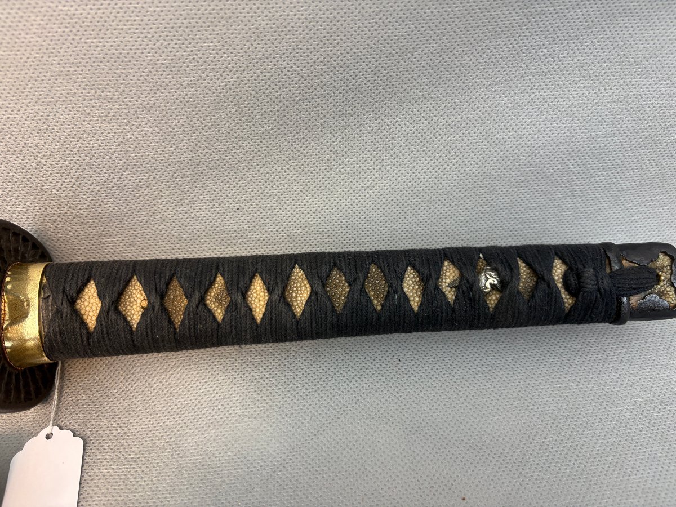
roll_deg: +2.4
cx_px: 338
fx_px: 508
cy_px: 254
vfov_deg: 53.1
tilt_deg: -42.1
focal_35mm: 26
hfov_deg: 67.3
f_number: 1.6
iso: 125
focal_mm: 5.96
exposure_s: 1/50
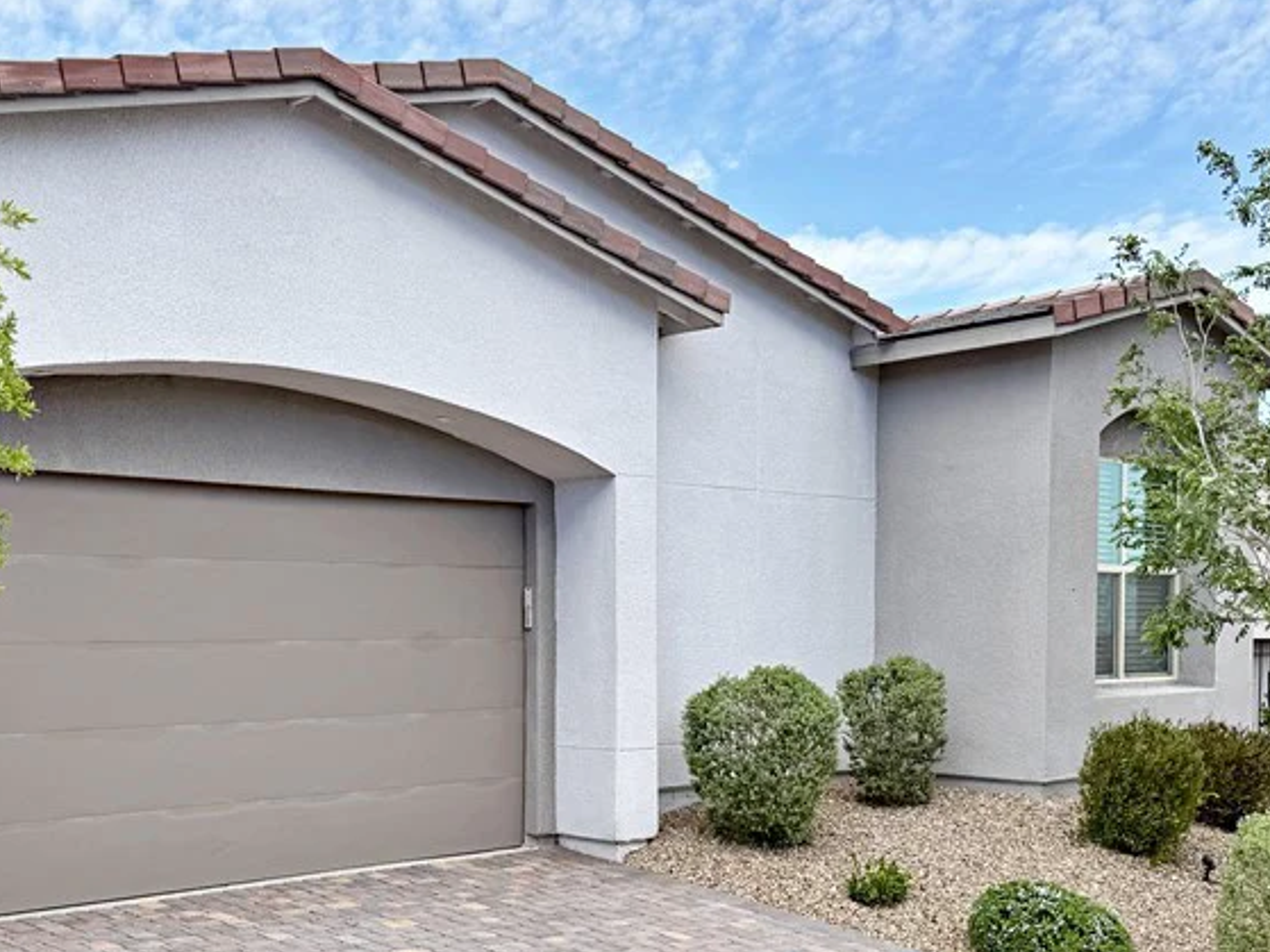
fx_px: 1614
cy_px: 695
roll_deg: +0.2
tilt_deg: -2.1
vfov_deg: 32.3
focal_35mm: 44
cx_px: 520
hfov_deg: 42.8
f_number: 1.78
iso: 80
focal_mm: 6.76
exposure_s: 1/2525
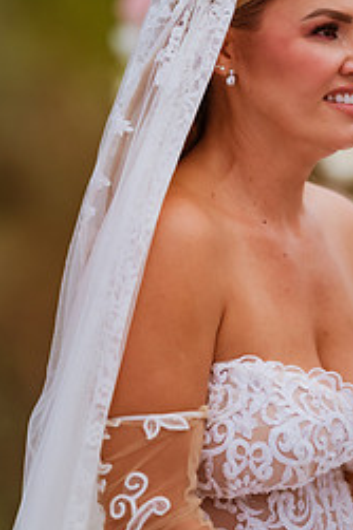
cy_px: 217
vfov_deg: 8.5
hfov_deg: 5.7
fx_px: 3564
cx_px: 312
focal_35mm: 242
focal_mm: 135
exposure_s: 1/1250
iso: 800
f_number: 1.8
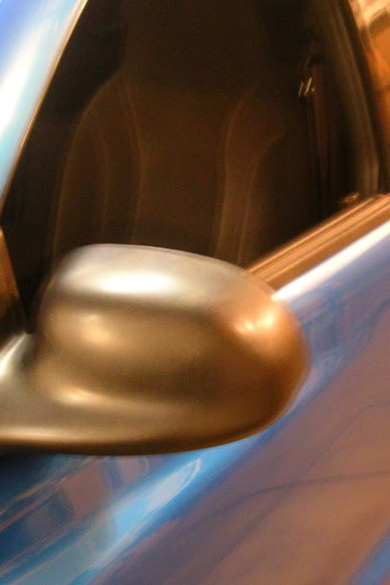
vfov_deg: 33.4
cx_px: 158
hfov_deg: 22.6
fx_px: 974
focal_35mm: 60
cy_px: 293
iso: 200
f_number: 3
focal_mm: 6.6
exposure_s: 1/2.8
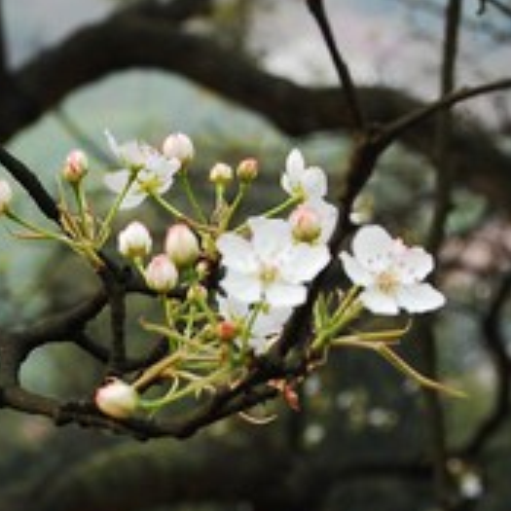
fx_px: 3344
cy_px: 199
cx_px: 76
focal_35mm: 200
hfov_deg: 8.7
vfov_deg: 8.7
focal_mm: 55
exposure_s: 1/200
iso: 400
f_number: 7.1
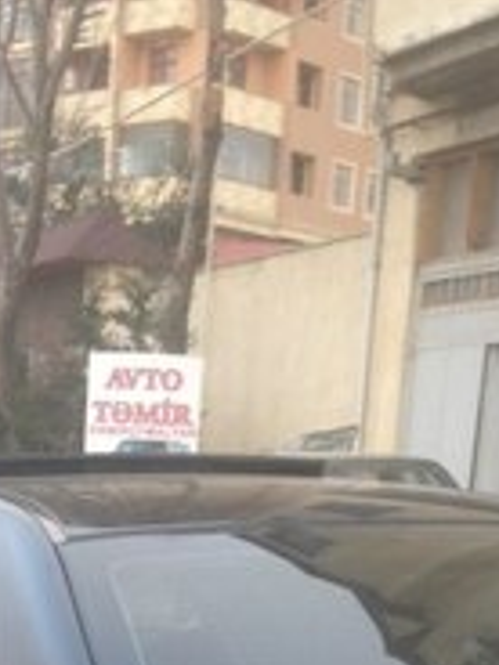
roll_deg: -3.2
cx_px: 51
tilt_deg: -14.1
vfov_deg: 20.0
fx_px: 1711
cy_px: 893
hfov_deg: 16.4
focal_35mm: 89
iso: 50
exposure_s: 1/40
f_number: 2.4
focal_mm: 4.12
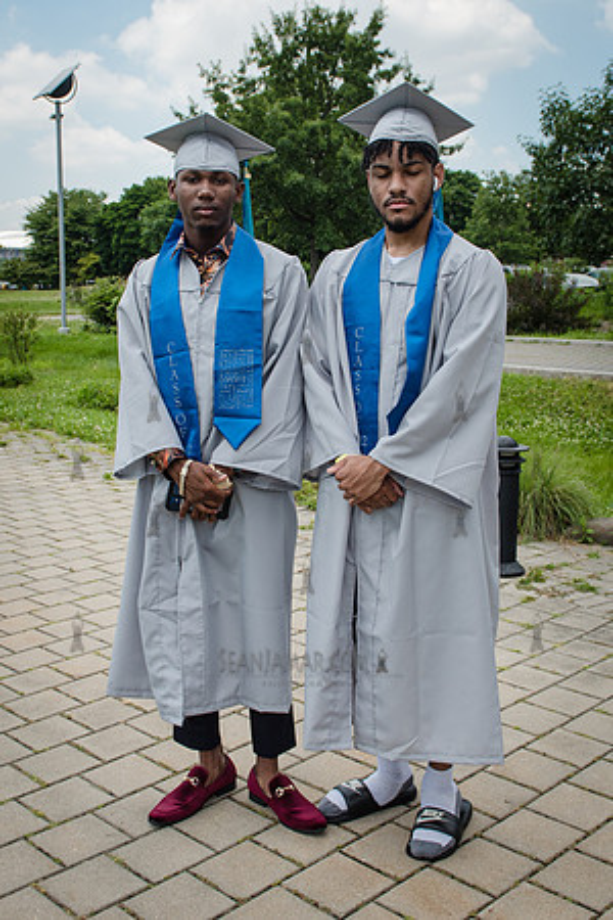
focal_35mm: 44
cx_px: 287
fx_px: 1125
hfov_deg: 30.5
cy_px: 409
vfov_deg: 44.4
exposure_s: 1/1000
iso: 200
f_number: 5.6
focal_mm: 26
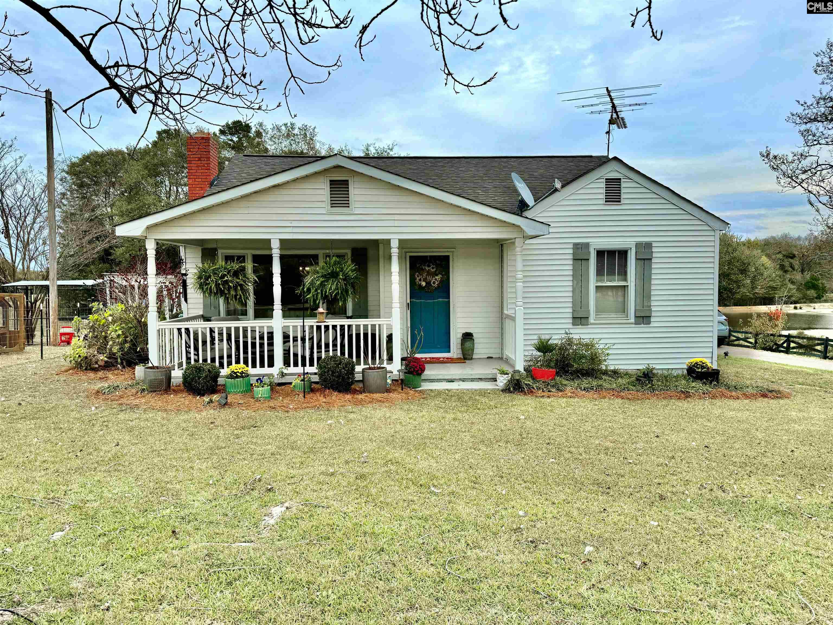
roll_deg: +0.7
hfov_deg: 71.6
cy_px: 312
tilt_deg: -3.5
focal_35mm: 24
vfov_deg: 56.8
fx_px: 578
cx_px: 416
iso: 80
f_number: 1.78
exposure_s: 1/2959
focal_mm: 6.86
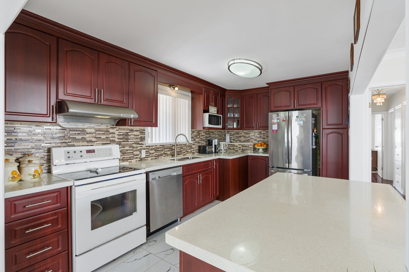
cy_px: 136
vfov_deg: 70.4
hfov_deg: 93.3
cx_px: 204
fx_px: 193
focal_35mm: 17
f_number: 8
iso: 100
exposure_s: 1/1.25
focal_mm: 17
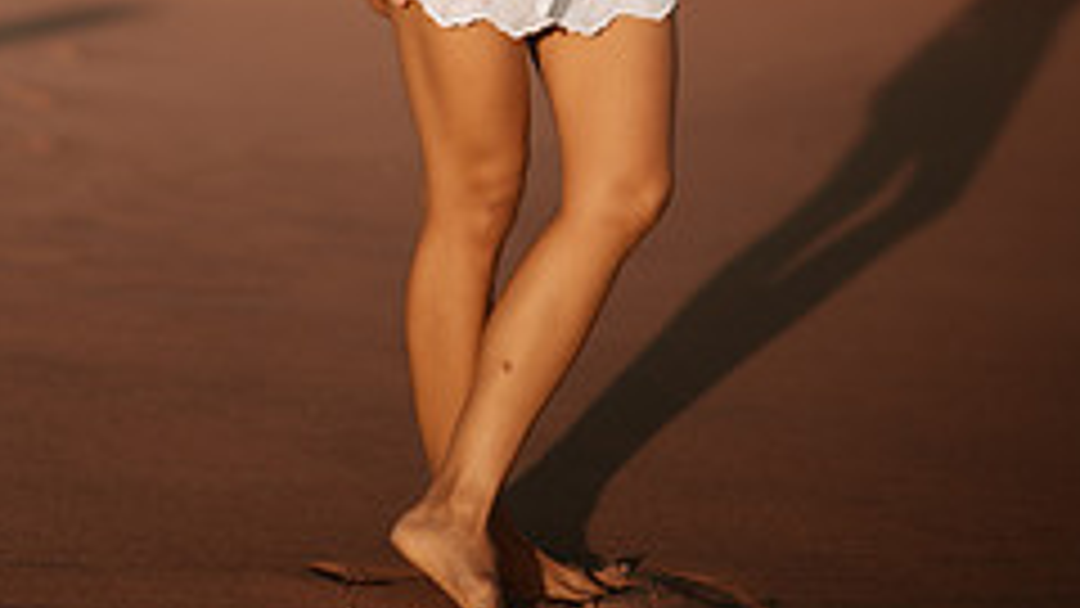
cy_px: -149
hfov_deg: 18.8
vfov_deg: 10.4
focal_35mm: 114
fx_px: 3265
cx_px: 472
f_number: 1.4
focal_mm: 58
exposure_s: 1/8000
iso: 200
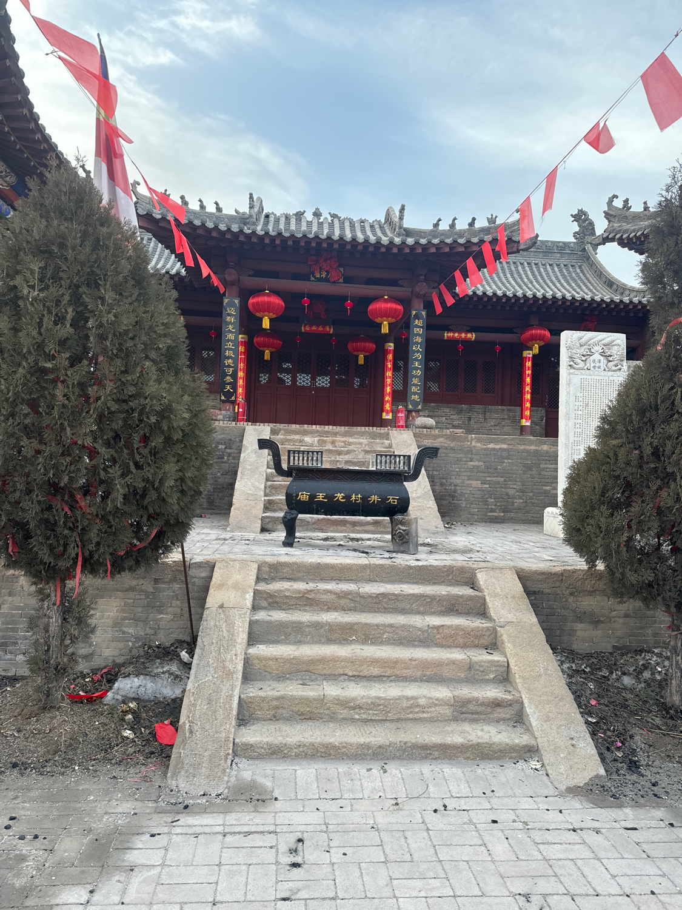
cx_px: 341
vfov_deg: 71.6
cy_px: 455
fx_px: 630
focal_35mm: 24
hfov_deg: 56.8
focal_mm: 6.86
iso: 64
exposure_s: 1/243
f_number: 1.78
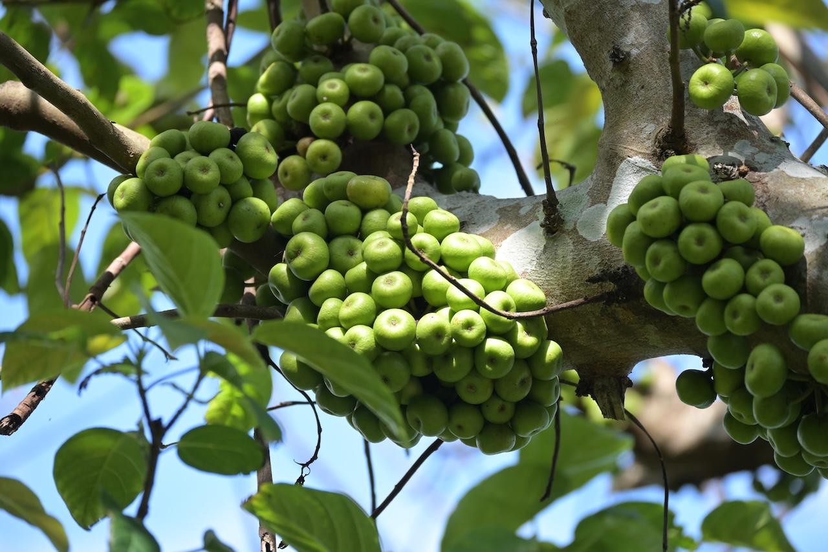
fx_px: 4139
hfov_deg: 11.4
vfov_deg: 7.6
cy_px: 276
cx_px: 414
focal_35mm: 180
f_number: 5.3
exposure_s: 1/400
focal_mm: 120
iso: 250
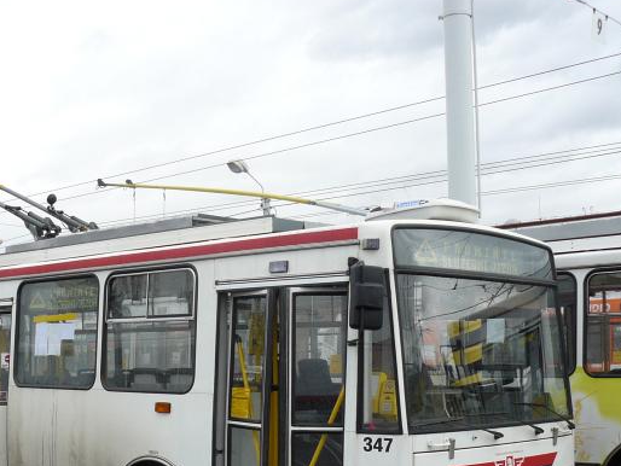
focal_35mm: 56
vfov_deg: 25.8
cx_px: 185
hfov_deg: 33.9
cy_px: 349
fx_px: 1005
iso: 100
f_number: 4
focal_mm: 6
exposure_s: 1/200
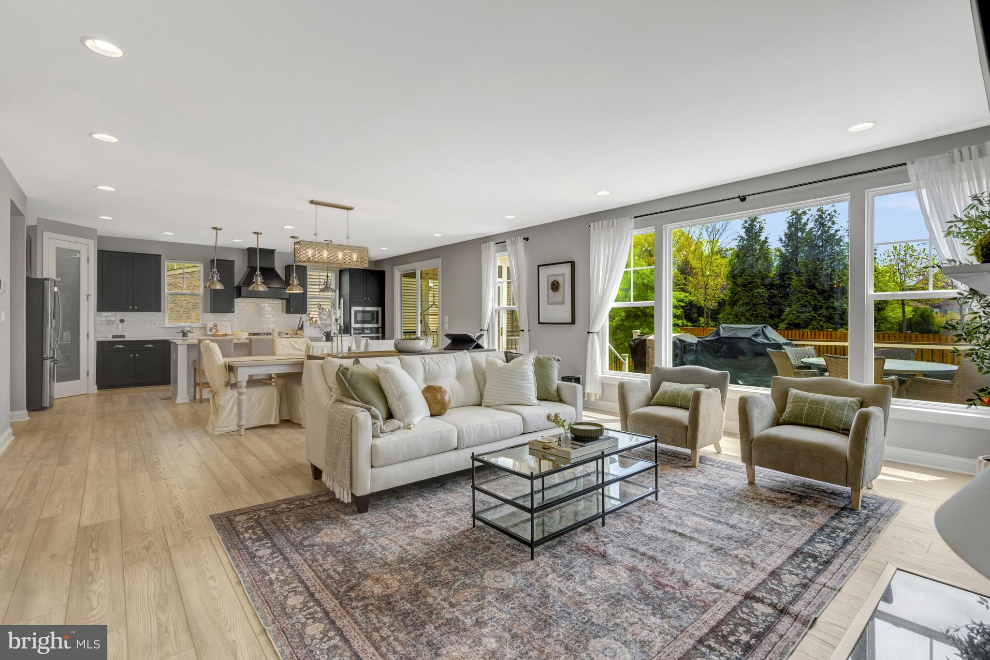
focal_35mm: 16
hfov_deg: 96.7
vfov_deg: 73.7
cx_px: 495
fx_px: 440
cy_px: 330
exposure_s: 1/320
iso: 1250
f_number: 8
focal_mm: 16
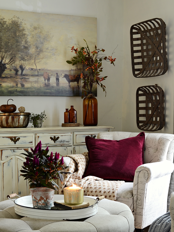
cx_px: 87
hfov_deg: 23.3
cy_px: 127
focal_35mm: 63
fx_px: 422
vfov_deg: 30.7
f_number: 8
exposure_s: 1/1.3
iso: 200
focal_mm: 38
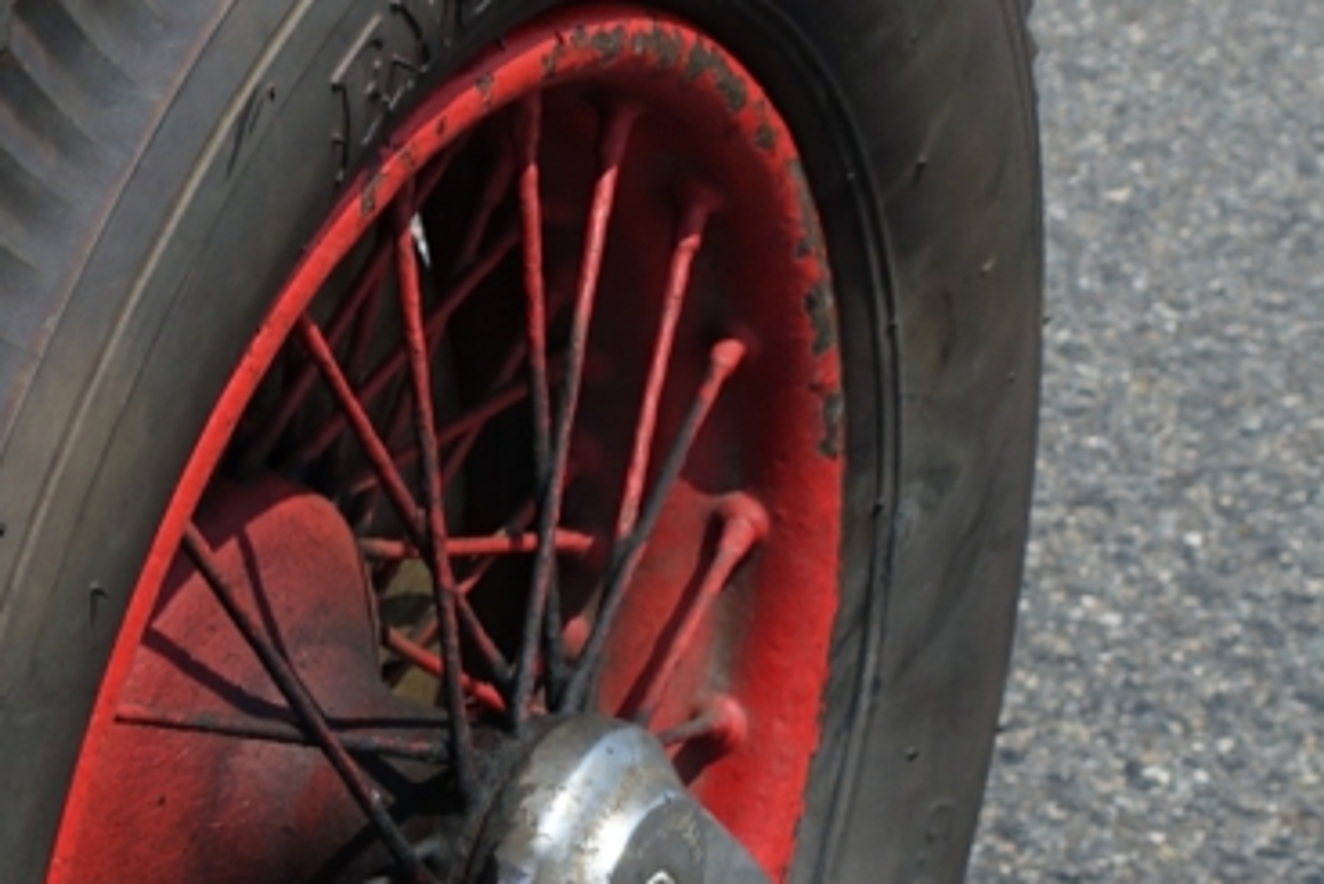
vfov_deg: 9.1
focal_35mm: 150
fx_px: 5519
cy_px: 274
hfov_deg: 12.9
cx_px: -700
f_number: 4
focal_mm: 12.35
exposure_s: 1/125
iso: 125
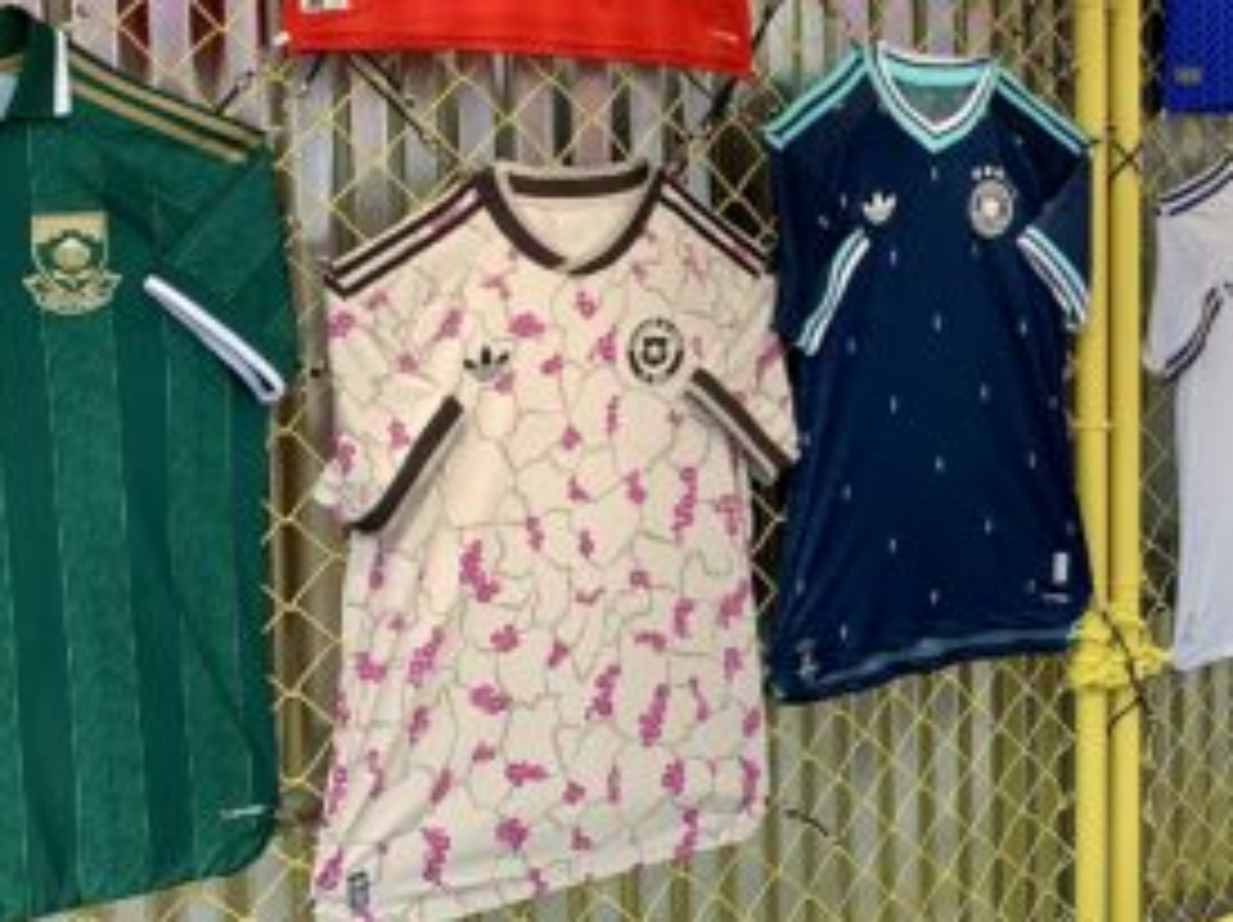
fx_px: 2029
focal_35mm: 57
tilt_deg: -2.9
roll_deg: -3.1
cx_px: 1264
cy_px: 292
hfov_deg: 31.0
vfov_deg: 25.5
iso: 25
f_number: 1.8
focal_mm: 4.25
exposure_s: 1/149
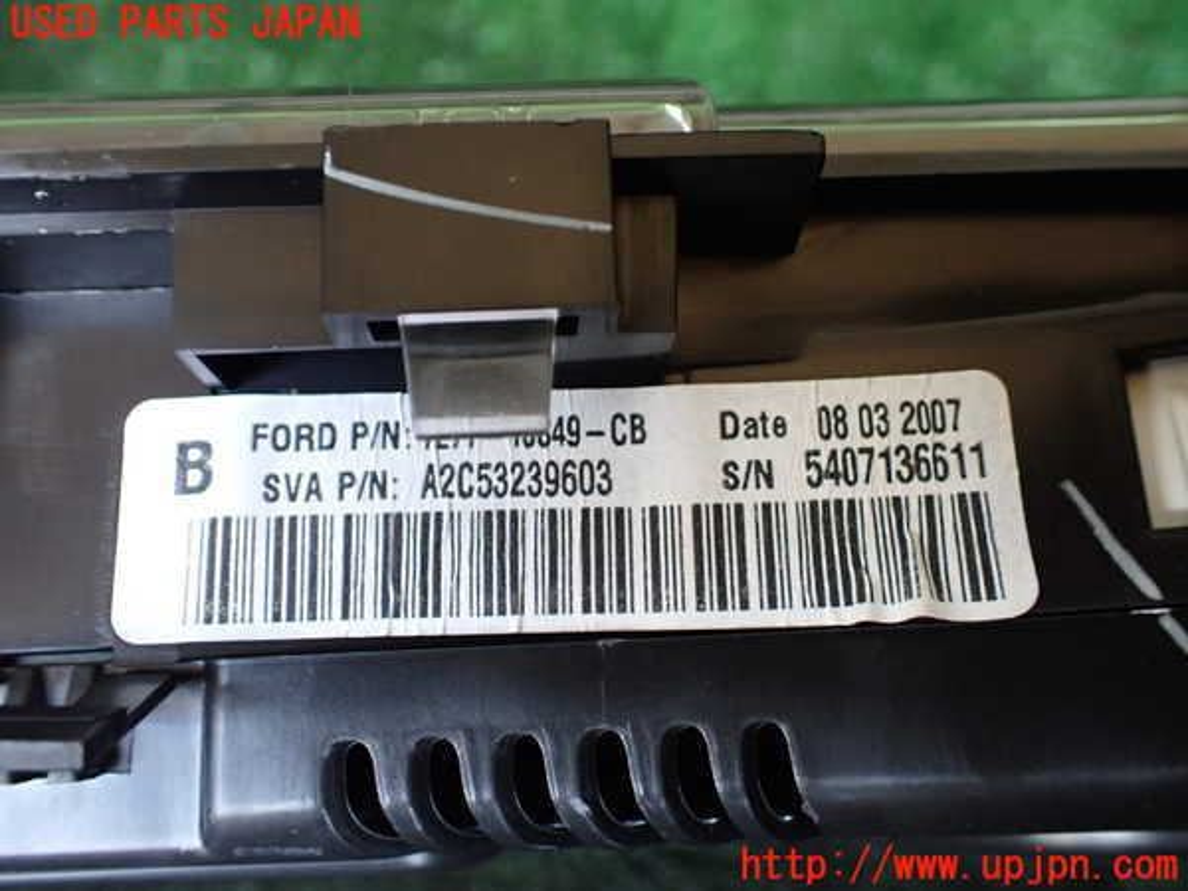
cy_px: 446
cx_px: 594
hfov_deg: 60.0
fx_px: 1030
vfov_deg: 46.8
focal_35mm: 30
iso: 800
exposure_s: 1/125
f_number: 2.3
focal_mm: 5.4
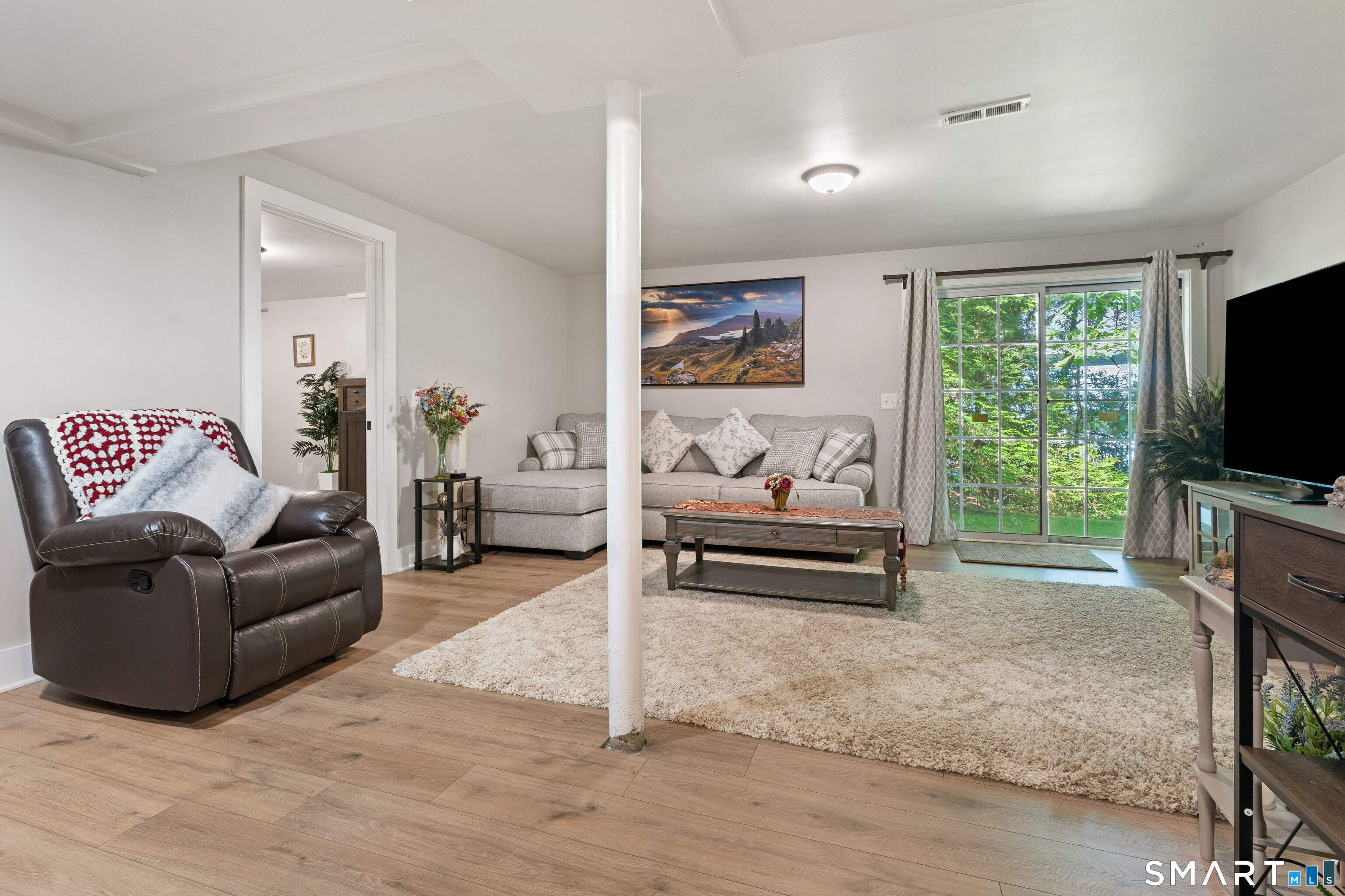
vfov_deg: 70.4
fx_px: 635
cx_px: 672
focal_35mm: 17
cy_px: 448
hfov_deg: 93.3
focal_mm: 17
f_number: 8
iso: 320
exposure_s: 1.3
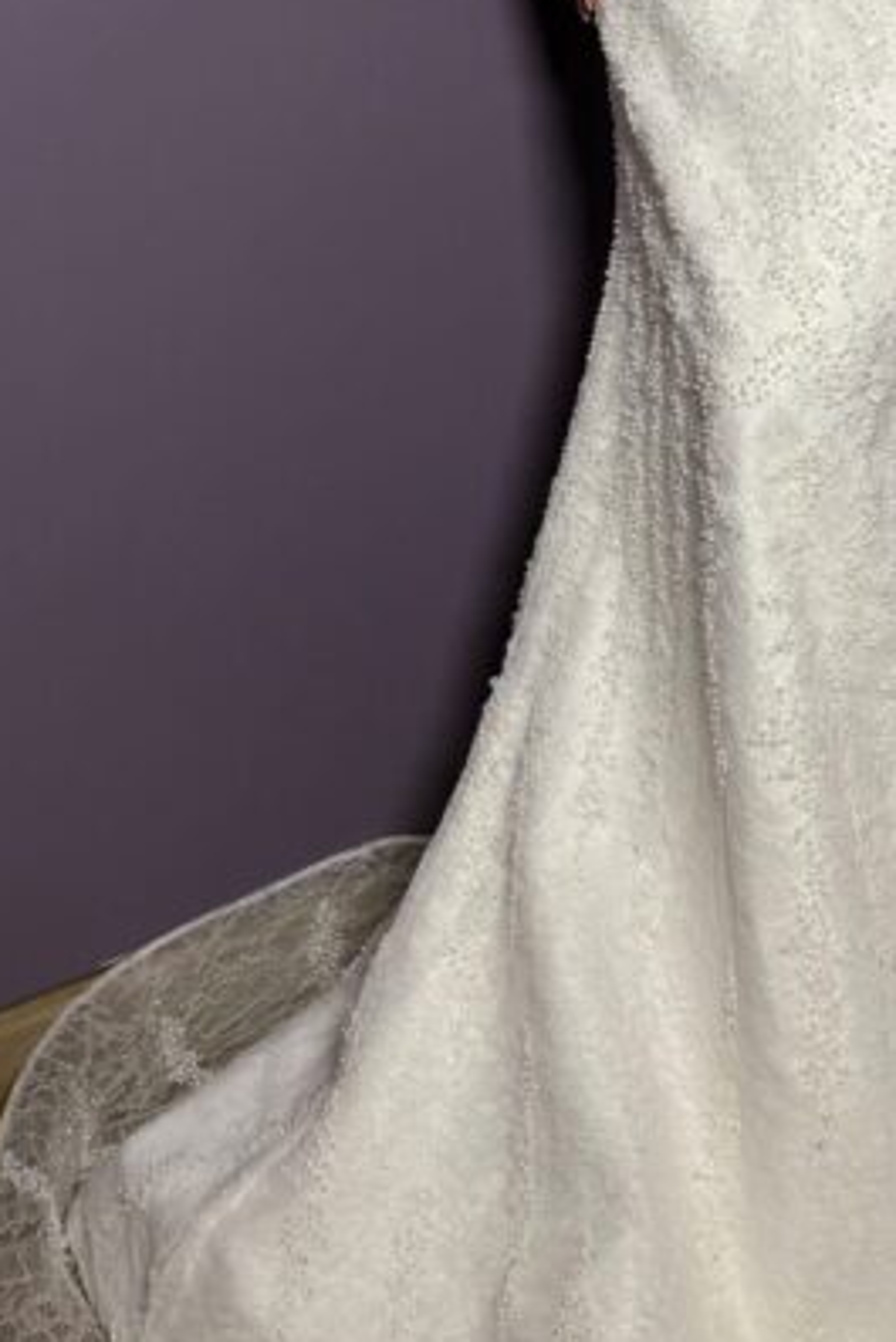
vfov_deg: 28.2
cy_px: -5
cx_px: 957
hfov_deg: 19.6
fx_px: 2499
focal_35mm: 67
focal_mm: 6.76
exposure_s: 1/116
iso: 200
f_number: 1.78
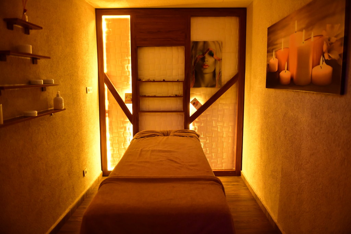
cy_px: 117
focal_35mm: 24
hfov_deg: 73.7
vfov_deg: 53.1
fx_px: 234
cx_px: 176
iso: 6400
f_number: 2.8
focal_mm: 24
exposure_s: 1/160
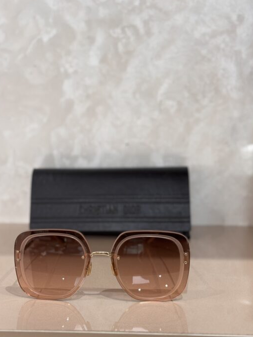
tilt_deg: -14.2
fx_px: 595
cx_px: 106
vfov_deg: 31.7
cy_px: 171
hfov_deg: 24.0
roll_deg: -0.1
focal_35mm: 61
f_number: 1.6
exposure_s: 1/50
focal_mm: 5.96
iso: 64
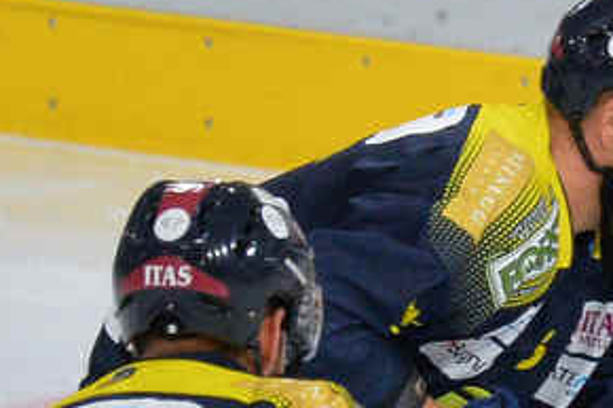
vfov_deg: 0.8
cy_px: 698
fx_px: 28164
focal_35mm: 1655
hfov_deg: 1.2
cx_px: 924
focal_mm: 240
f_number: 6.3
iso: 4000
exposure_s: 1/1000
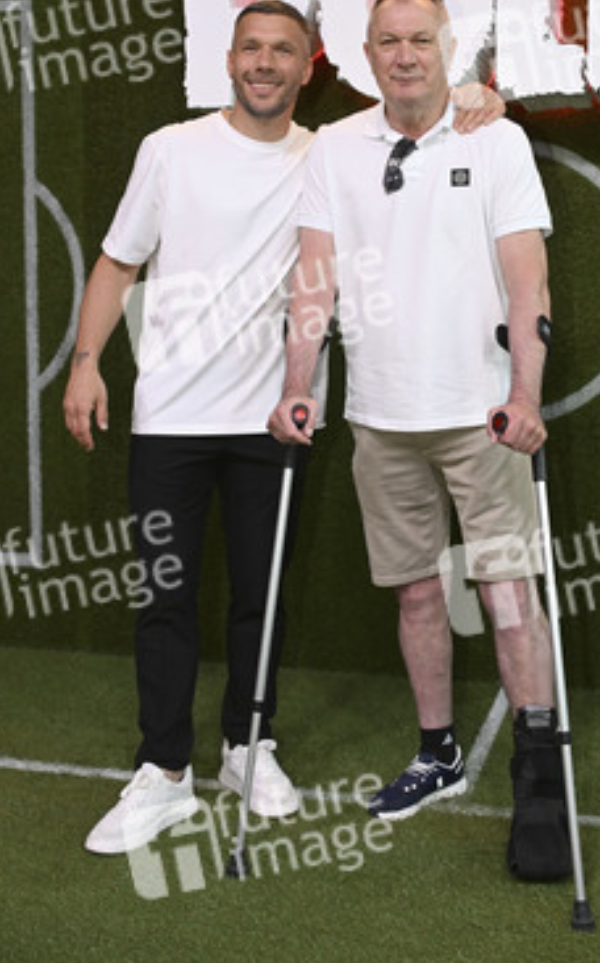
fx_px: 1023
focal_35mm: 39
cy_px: 442
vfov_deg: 50.4
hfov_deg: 32.7
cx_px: 334
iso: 800
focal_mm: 35
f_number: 4
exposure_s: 1/250
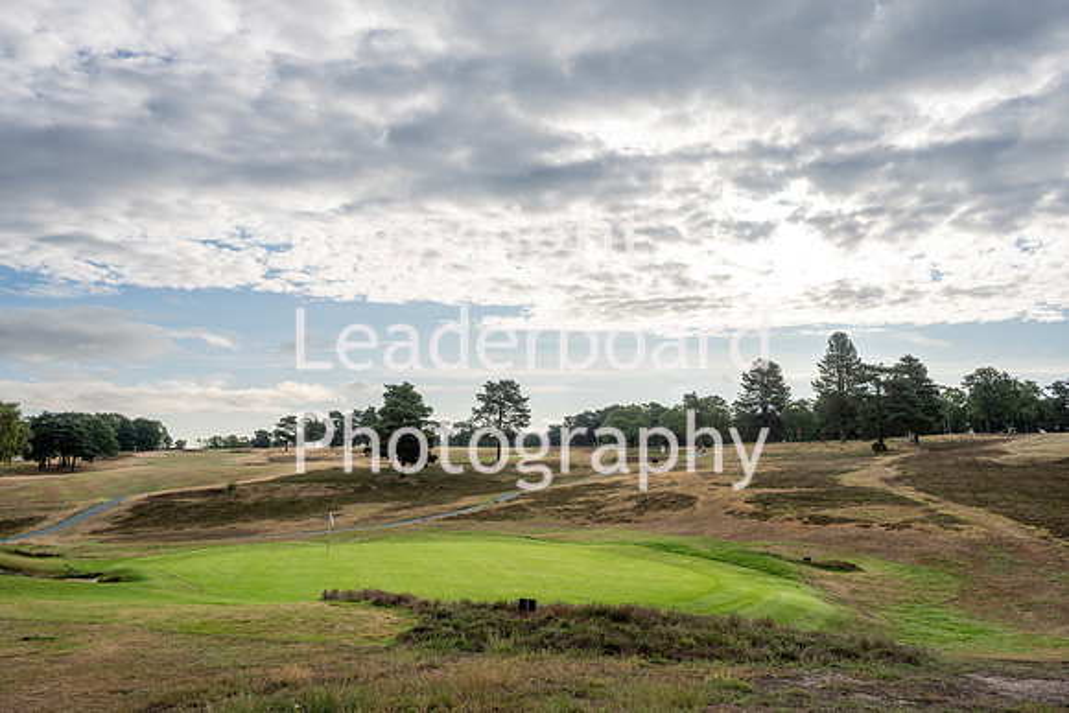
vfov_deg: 47.2
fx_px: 817
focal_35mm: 28
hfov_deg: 66.4
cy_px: 356
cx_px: 534
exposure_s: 1/800
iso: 100
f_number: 5.6
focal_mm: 27.5
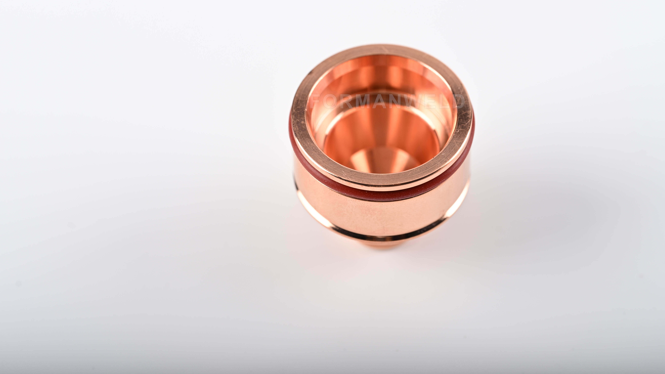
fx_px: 2257
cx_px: 385
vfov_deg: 9.5
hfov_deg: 16.8
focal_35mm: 128
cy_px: 121
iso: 100
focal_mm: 105
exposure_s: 1/200
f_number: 10
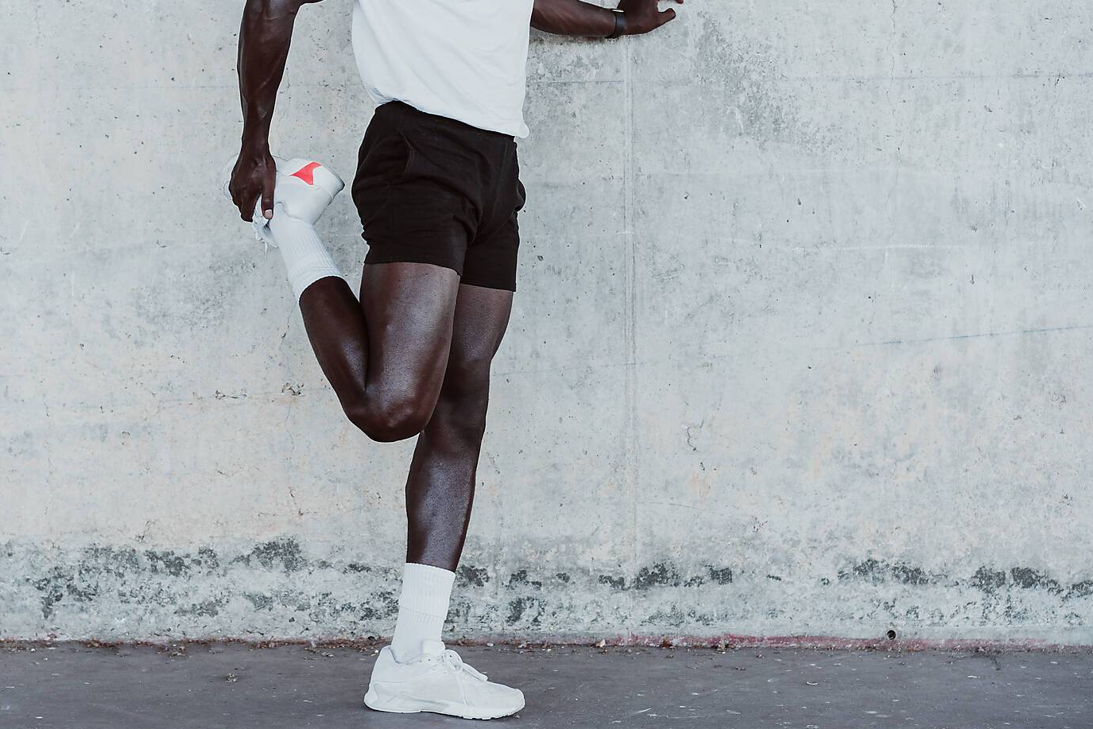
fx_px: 2186
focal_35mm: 72
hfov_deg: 28.0
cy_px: 388
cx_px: 421
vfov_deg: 18.9
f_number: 3.2
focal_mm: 55
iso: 500
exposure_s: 1/500
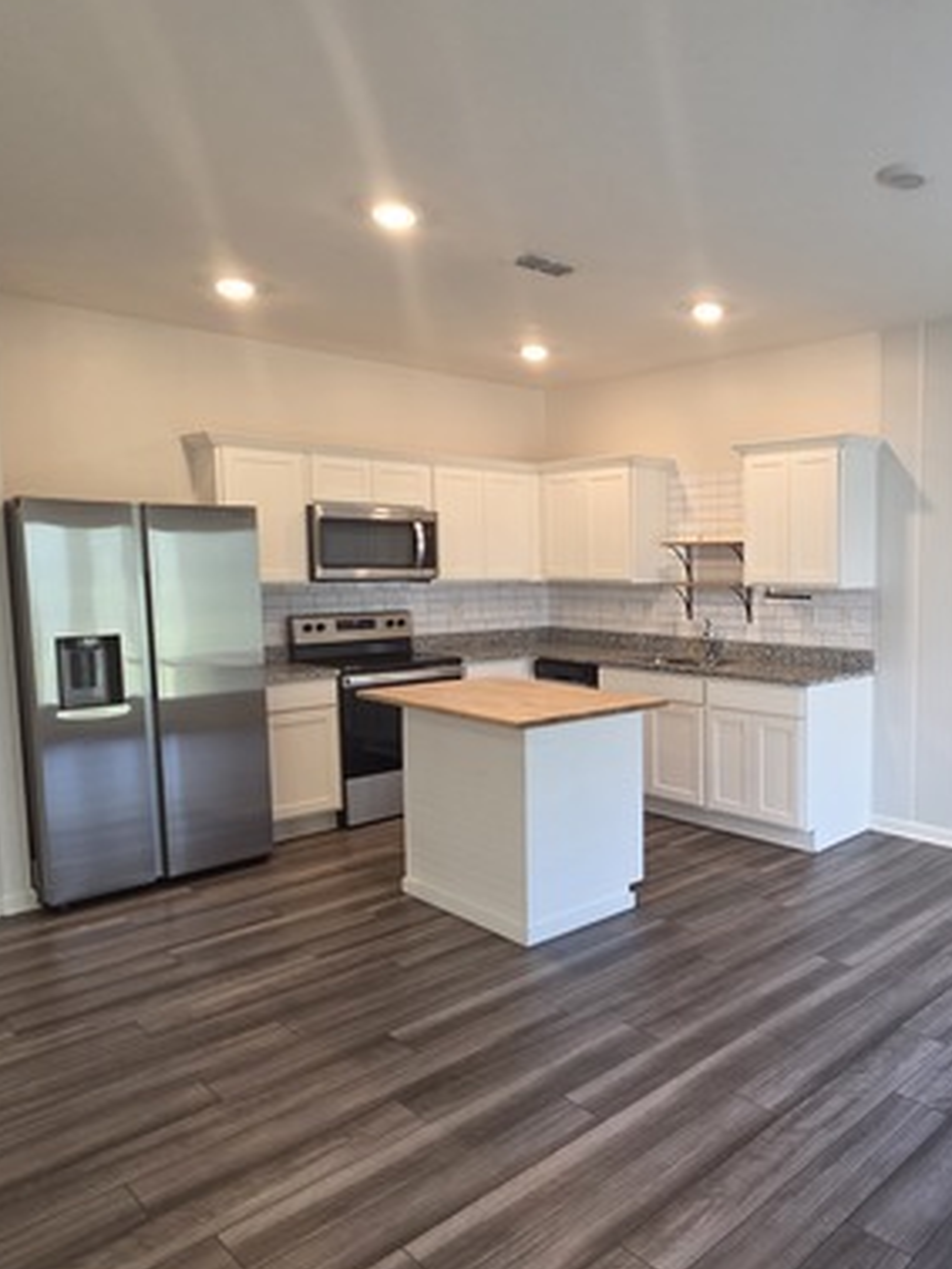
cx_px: 764
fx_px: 843
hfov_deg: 54.8
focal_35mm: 23
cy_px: 651
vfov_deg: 73.9
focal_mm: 2.2
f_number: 2.2
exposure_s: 1/60
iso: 160
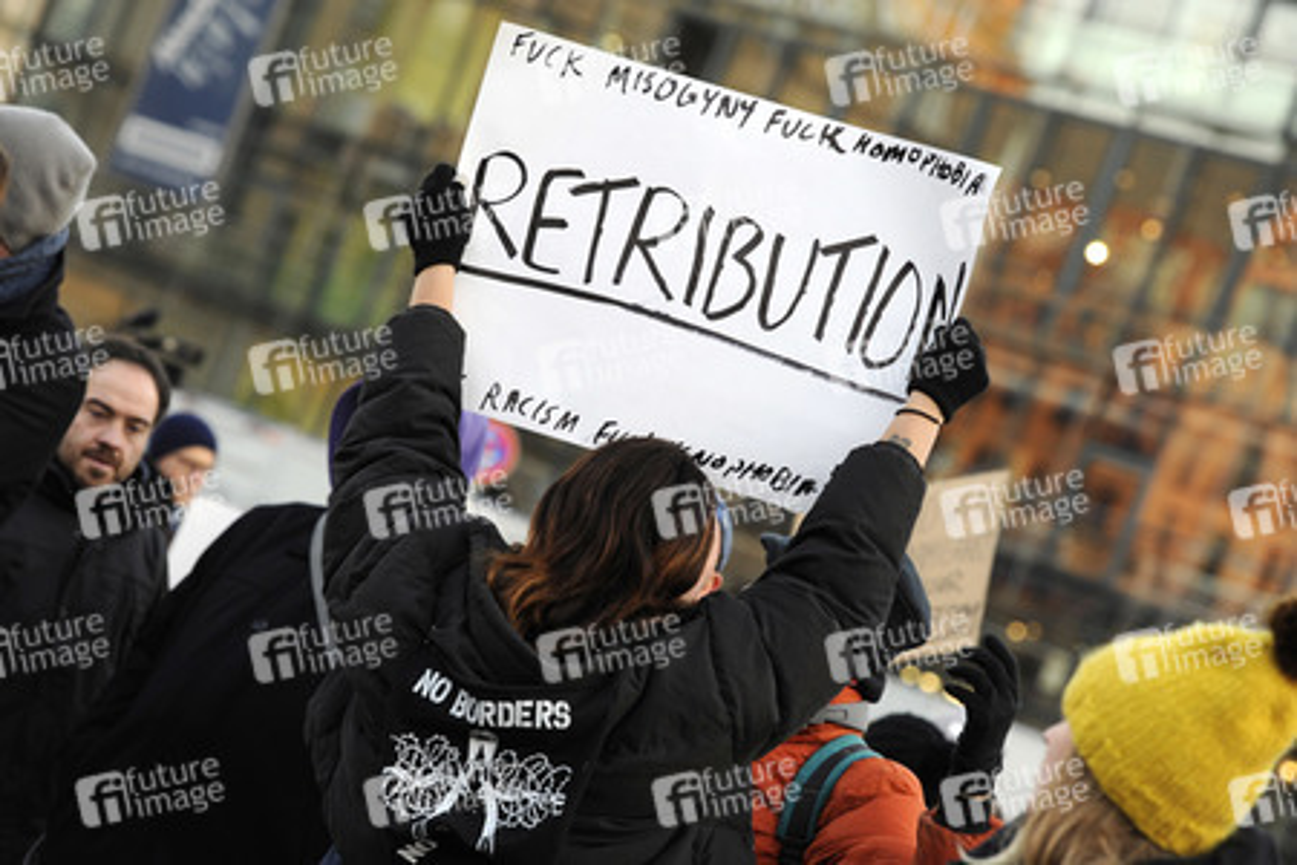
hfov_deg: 15.2
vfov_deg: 10.2
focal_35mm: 135
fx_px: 4863
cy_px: 432
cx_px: 648
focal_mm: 135
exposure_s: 1/320
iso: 1250
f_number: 4.5
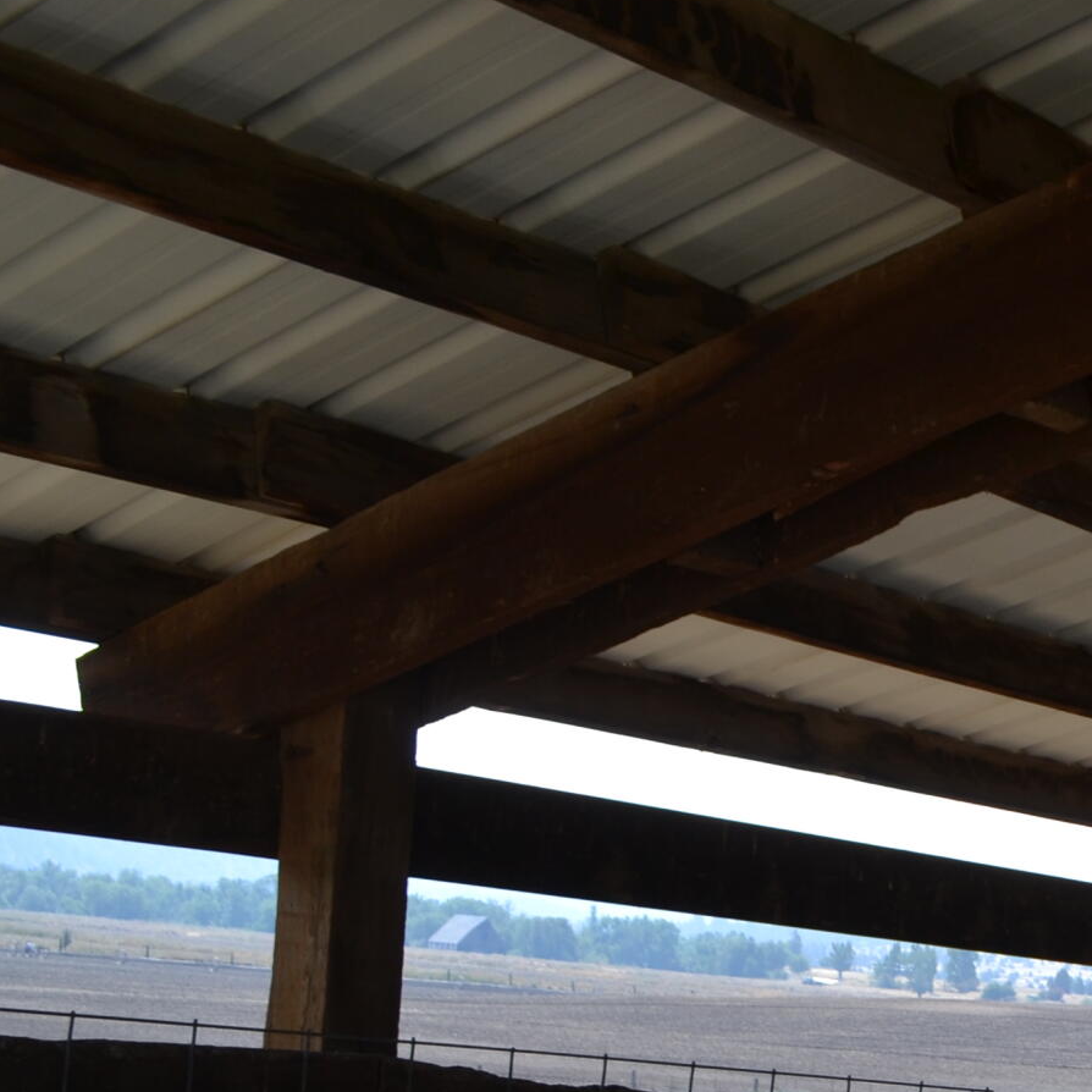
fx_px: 2748
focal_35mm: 77
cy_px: 1203
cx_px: 1576
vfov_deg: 21.3
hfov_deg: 19.8
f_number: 7.1
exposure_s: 1/200
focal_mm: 18
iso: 100
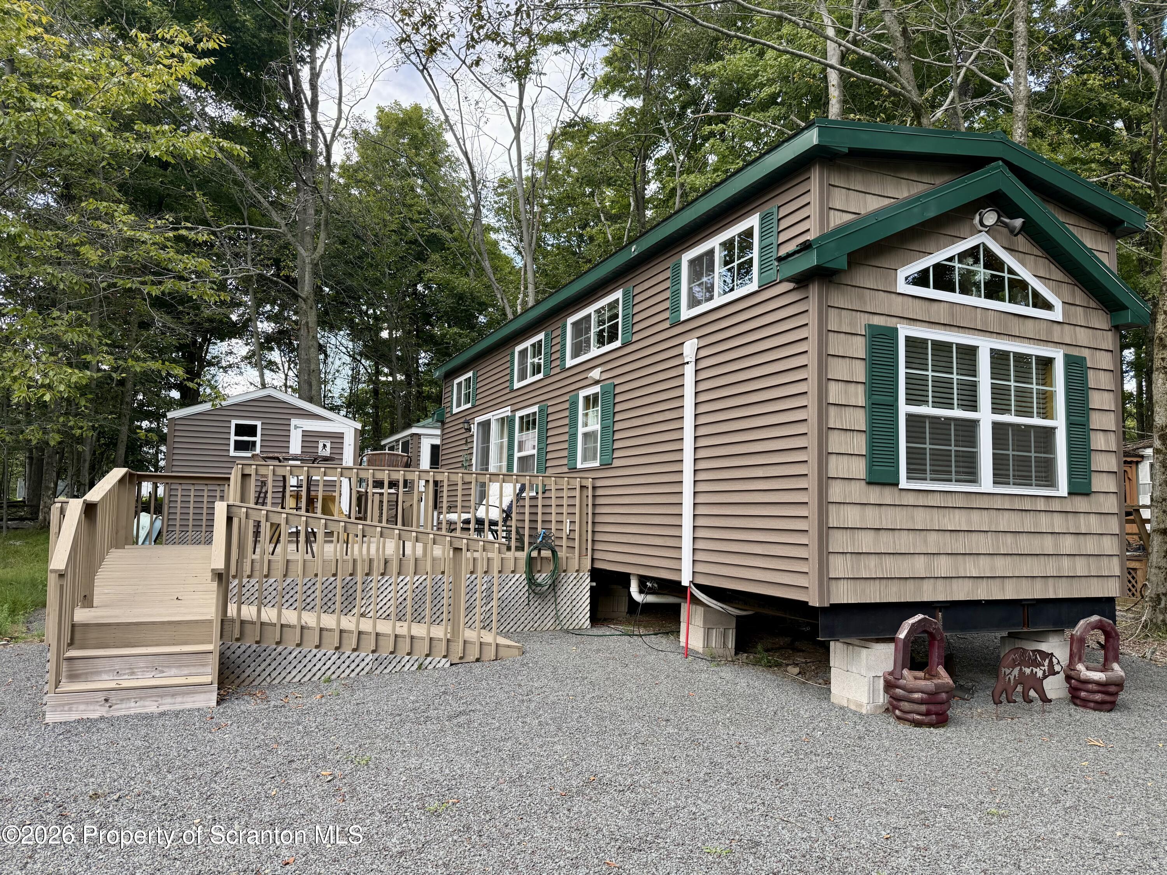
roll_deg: -1.4
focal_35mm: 24
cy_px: 438
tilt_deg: +5.5
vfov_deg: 56.8
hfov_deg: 71.6
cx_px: 584
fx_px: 809
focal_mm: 6.76
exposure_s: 1/440
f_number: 1.78
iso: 100
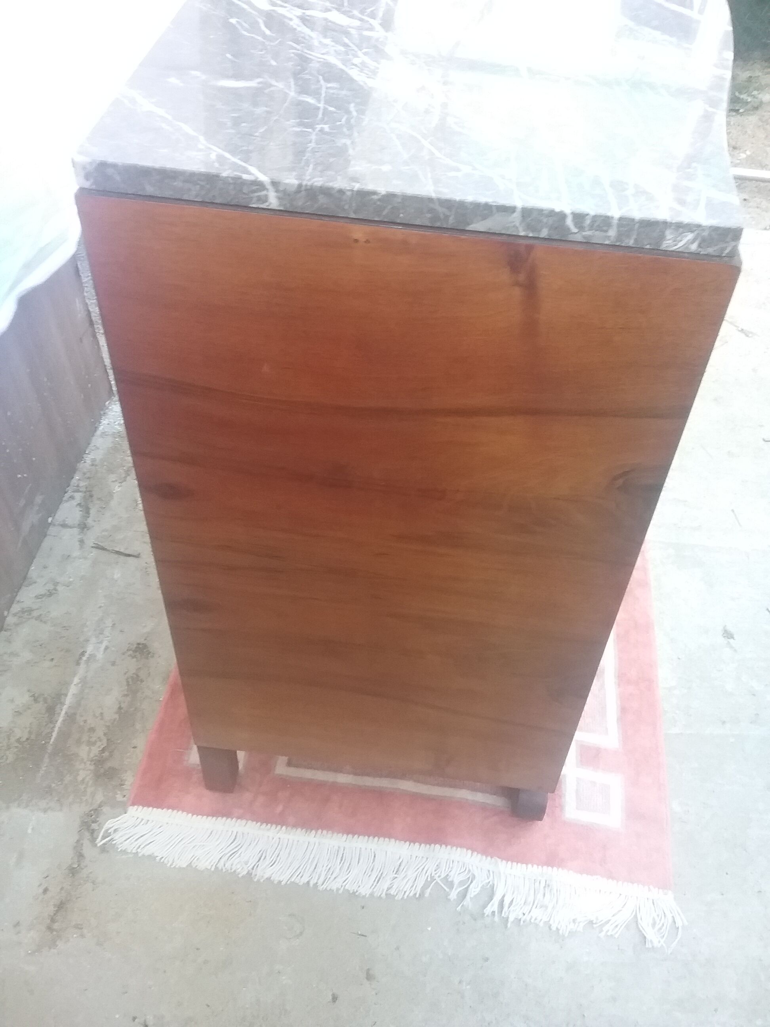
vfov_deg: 58.4
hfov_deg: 45.4
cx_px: 385
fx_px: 919
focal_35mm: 31
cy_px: 514
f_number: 2.2
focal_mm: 3.3
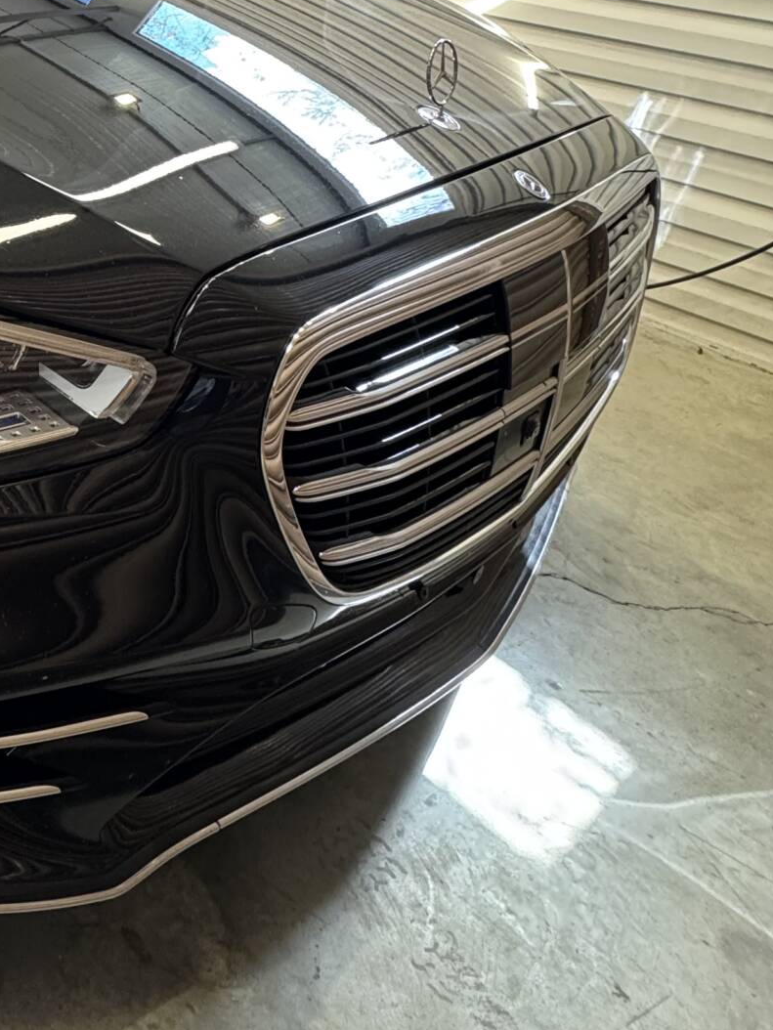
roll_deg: -2.7
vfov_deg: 49.6
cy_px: 157
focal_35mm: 34
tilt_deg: -19.9
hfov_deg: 33.7
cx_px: -160
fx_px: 1012
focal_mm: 2.22
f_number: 2.2
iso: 250
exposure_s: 1/50
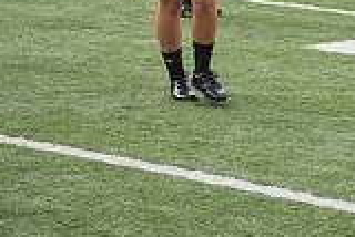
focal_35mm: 253
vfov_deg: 5.4
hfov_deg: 8.1
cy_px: -172
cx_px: 288
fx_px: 2497
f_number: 2.8
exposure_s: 1/2000
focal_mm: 70
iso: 400
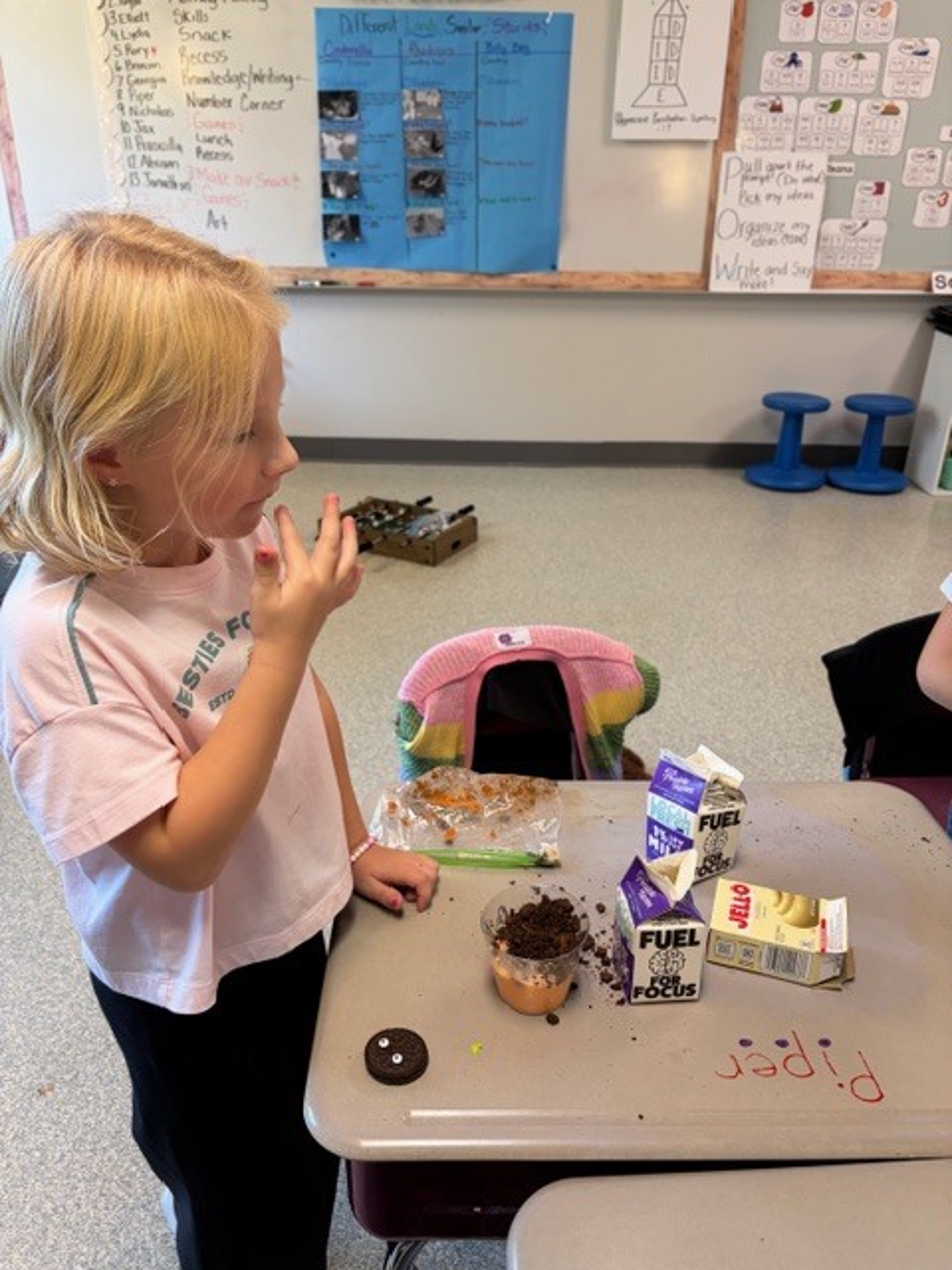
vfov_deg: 67.3
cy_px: 635
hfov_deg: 53.1
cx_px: 476
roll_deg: -1.2
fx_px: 953
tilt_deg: -26.4
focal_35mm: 26
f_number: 1.6
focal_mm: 5.96
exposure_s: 1/60
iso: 125
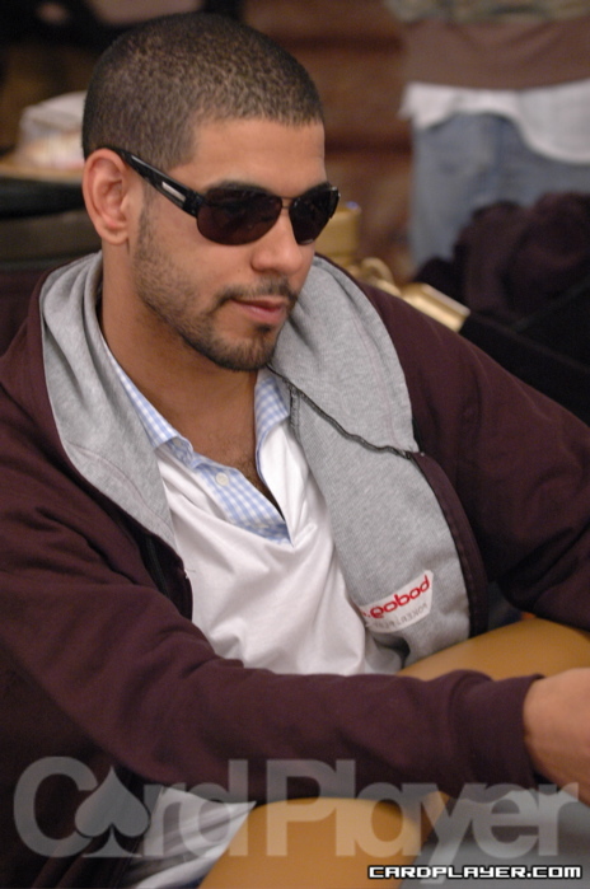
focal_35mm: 129
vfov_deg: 15.9
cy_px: 444
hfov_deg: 10.6
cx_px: 295
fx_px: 3180
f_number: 2.8
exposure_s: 1/60
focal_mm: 86
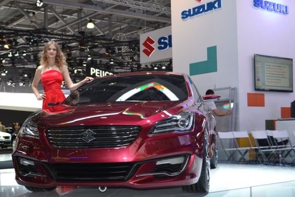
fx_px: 426
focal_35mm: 52
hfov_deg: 38.0
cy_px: 131
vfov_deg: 25.9
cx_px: 116
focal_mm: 26
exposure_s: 1/60
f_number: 4.2
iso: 400
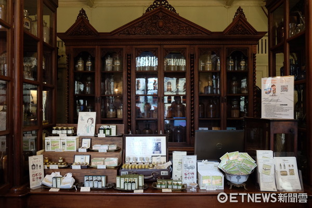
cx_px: 156
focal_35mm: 27
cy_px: 104
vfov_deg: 47.9
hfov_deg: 67.4
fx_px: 234
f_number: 2.8
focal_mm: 18
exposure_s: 1/40
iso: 800
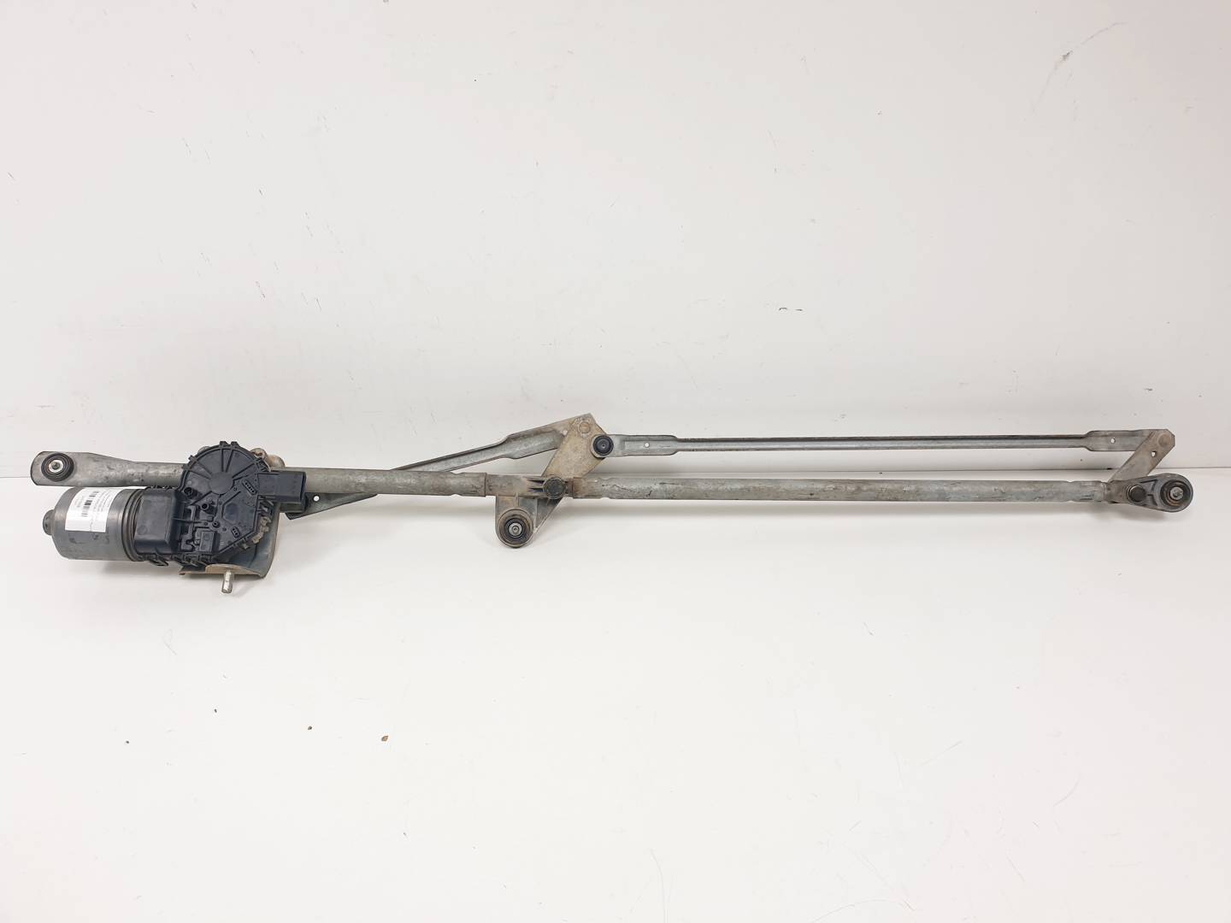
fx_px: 925
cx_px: 616
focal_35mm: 26
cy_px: 462
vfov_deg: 53.1
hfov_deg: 67.3
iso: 50
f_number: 2.4
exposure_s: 1/265
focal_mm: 4.3
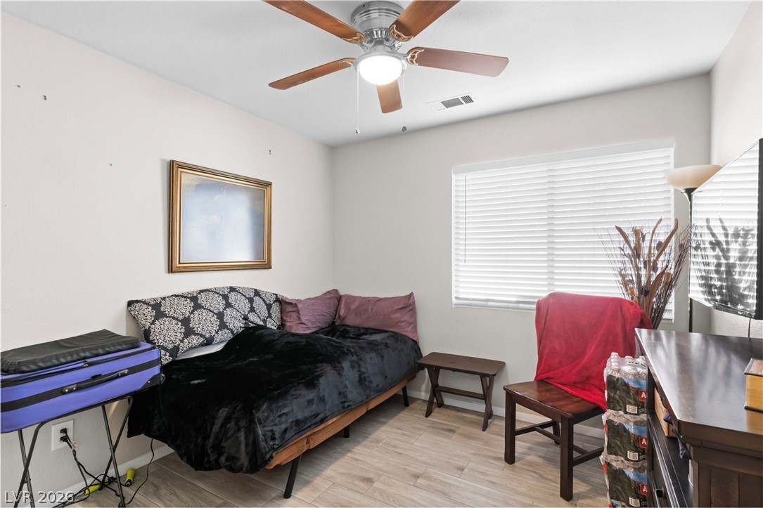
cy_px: 254
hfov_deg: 93.3
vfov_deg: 70.4
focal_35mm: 17
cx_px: 382
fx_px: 360
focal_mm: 17
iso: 500
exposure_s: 1/13
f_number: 8
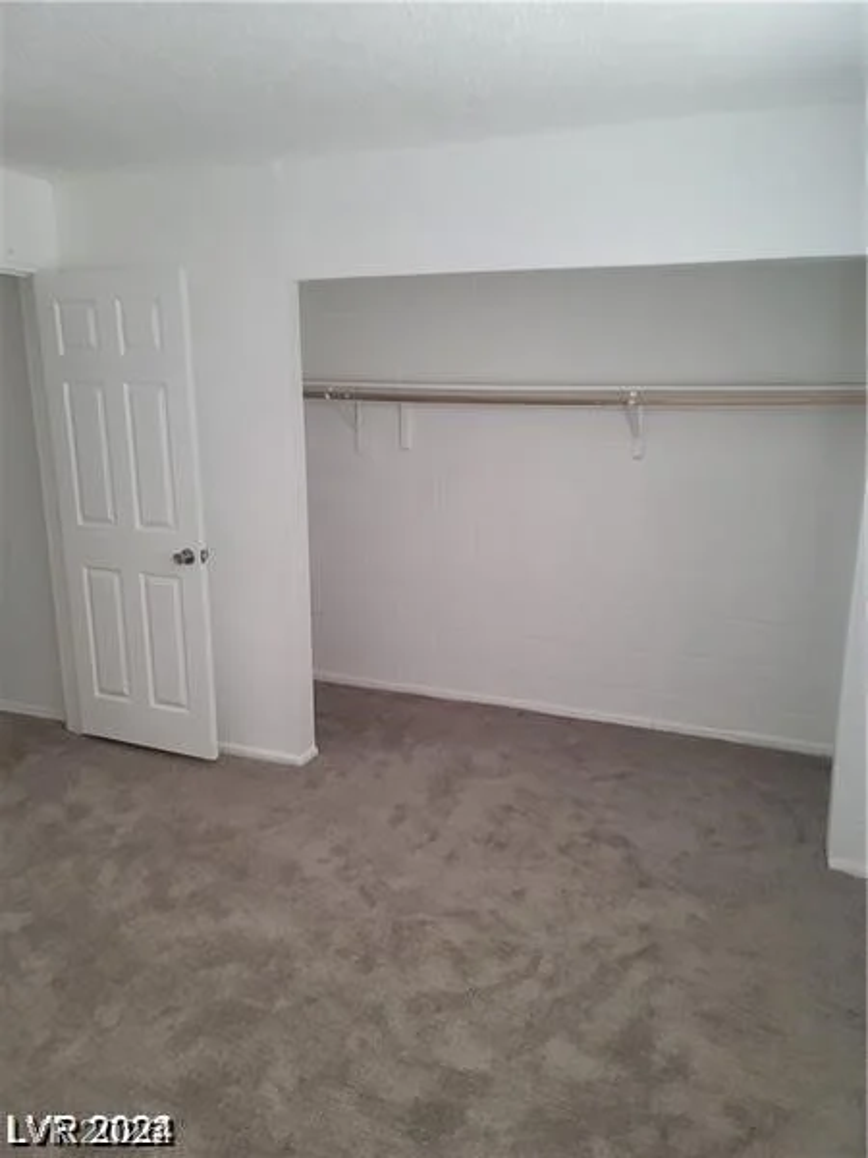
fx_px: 836
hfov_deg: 54.9
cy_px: 579
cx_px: 434
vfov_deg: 69.4
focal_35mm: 25
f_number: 1.8
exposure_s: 1/40
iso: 400
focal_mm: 7
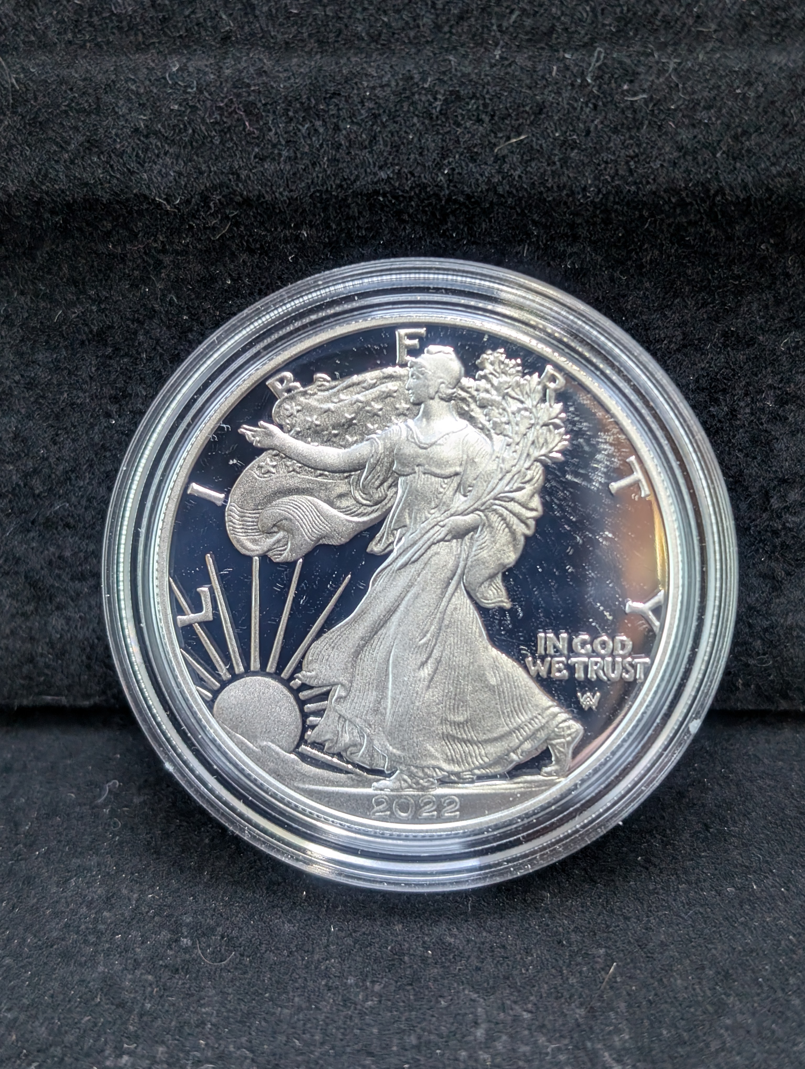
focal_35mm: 49
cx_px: 402
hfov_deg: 29.7
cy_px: 534
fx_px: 1516
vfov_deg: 38.9
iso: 233
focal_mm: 6.9
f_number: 1.68
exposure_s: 1/55.7
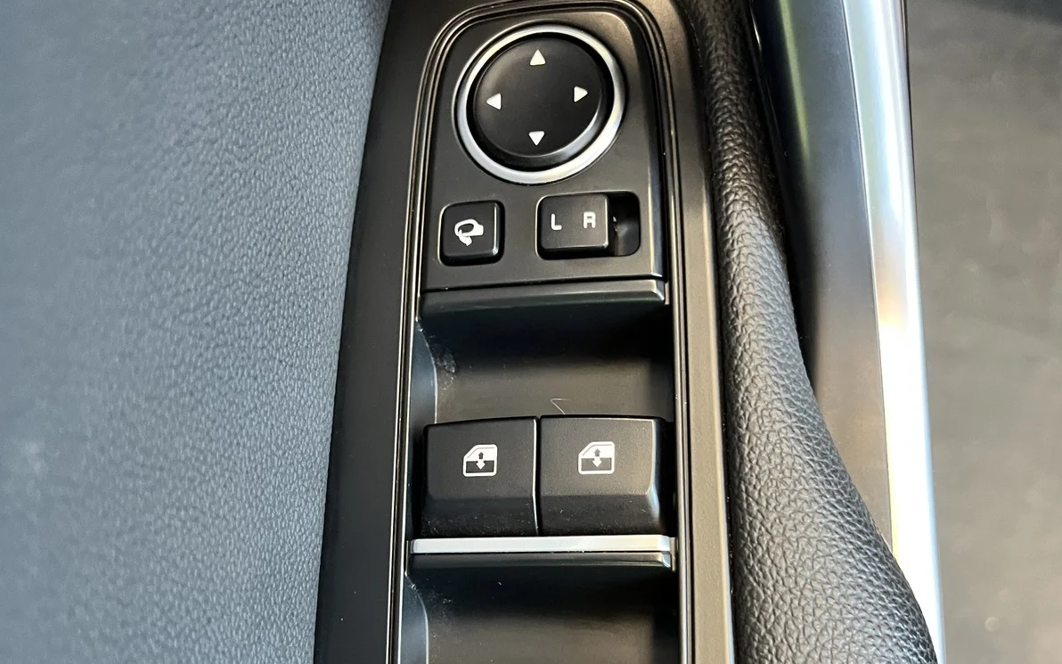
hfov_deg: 52.7
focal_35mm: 37
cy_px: 477
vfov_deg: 33.9
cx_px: 534
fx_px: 1071
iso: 320
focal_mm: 5.1
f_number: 1.6
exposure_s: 1/50
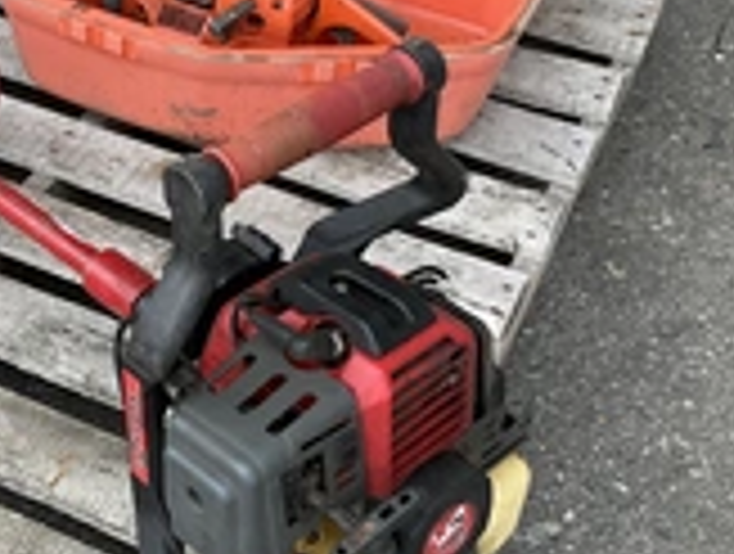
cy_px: 207
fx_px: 1509
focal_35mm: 71
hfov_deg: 26.3
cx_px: 50
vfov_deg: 20.8
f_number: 1.8
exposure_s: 1/234
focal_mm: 3
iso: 20
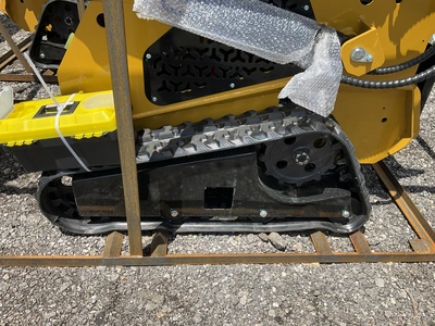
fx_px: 364
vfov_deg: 48.2
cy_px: 163
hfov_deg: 61.7
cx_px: 218
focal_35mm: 29
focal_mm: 3
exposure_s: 1/1015
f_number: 1.8
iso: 25
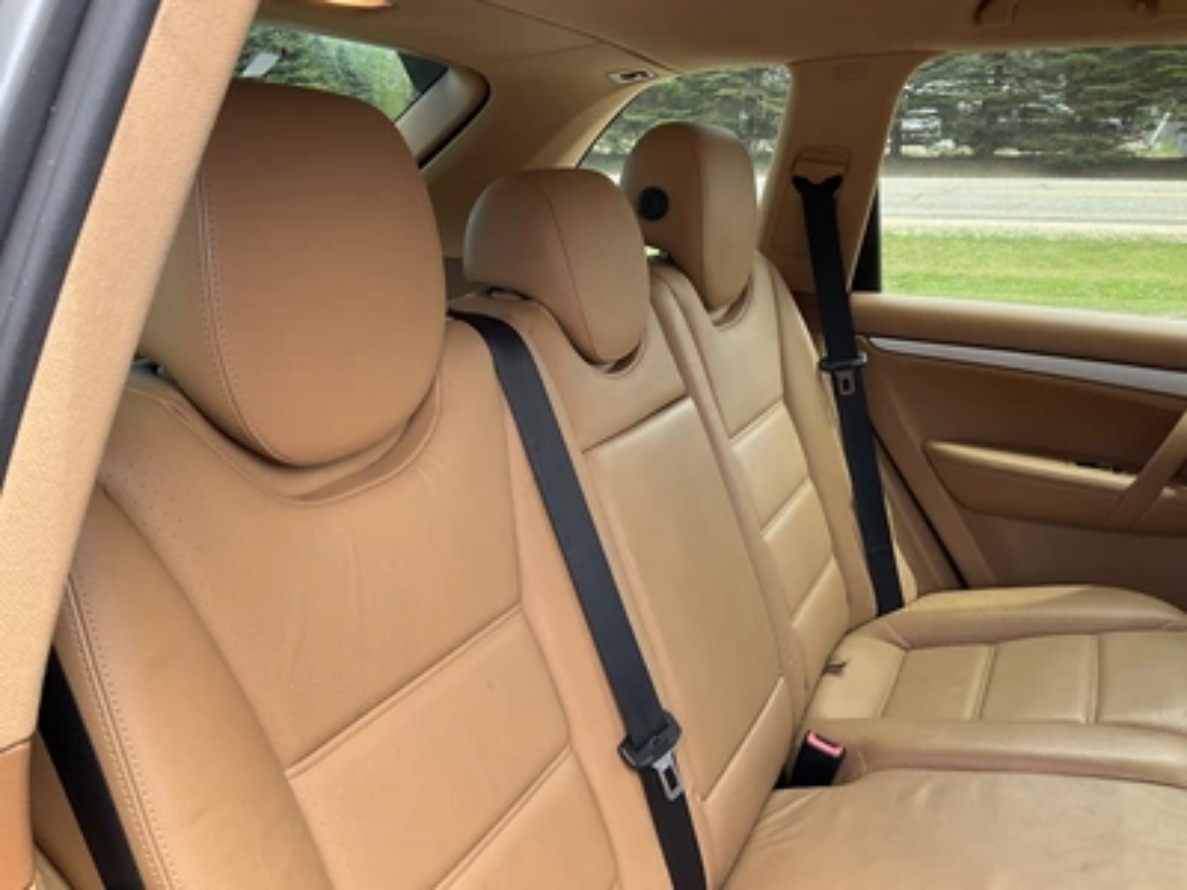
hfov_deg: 61.7
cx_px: 594
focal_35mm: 29
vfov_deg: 48.2
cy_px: 445
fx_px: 994
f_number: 1.8
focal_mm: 3
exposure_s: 1/122
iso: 20
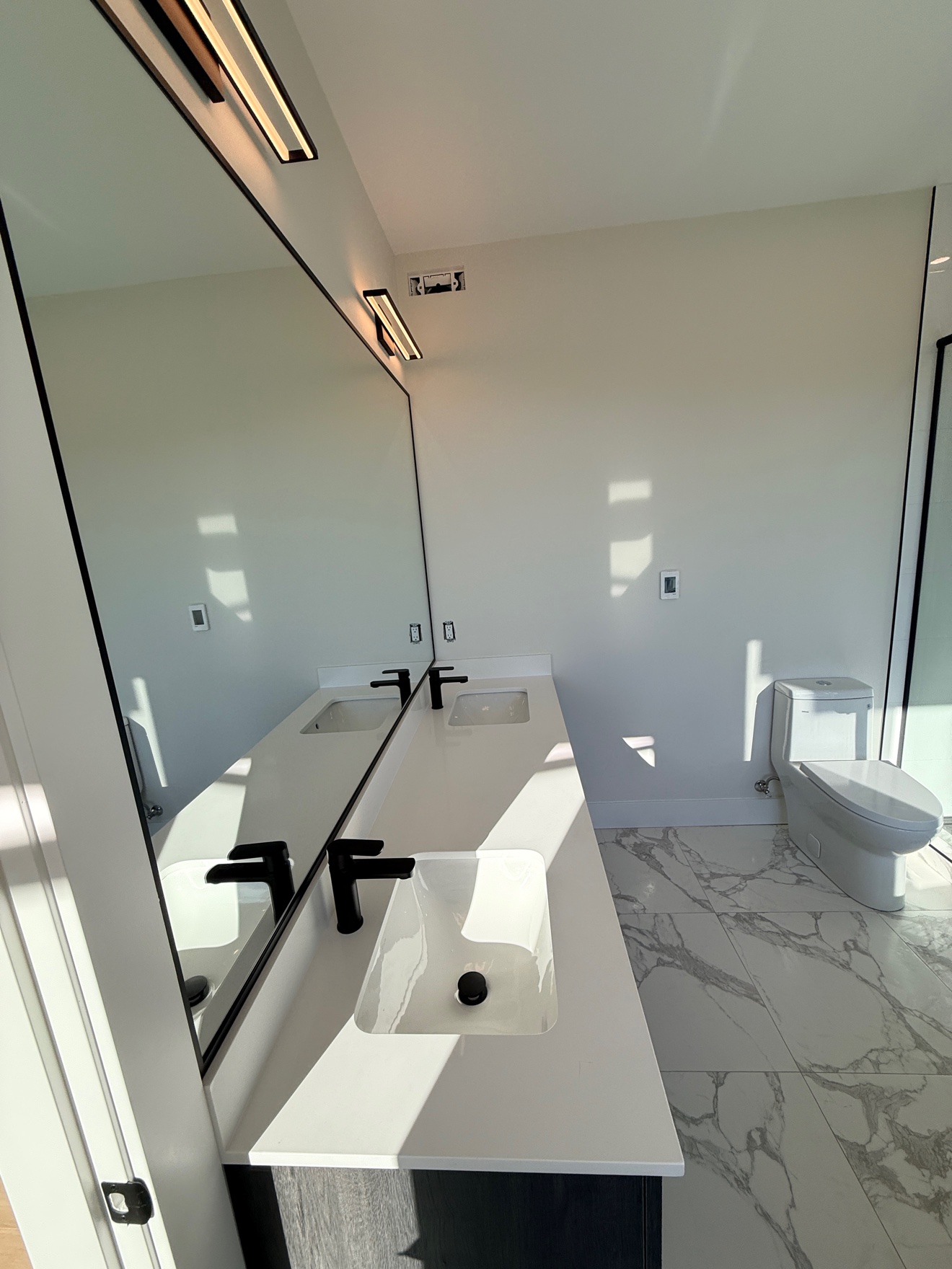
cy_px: 634
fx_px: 513
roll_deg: +7.0
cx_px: 476
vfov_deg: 102.1
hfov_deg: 85.7
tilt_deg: -10.7
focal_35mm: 14
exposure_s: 1/644
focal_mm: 2.22
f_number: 2.2
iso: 64
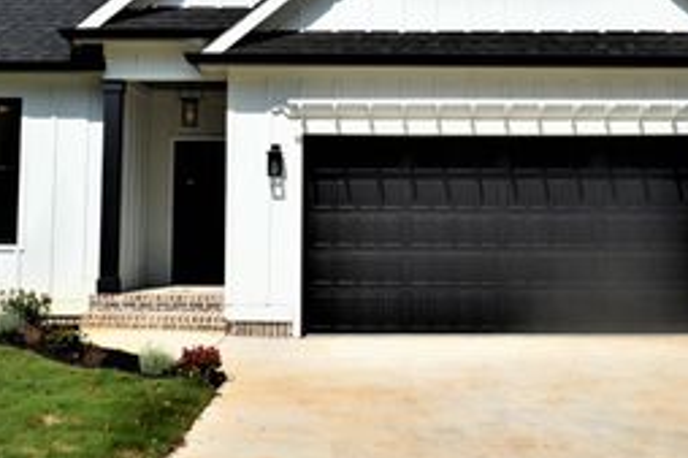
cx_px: 401
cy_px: 93
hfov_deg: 30.9
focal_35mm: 65
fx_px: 1241
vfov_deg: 20.7
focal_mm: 22
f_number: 16
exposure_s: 1/200
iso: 100
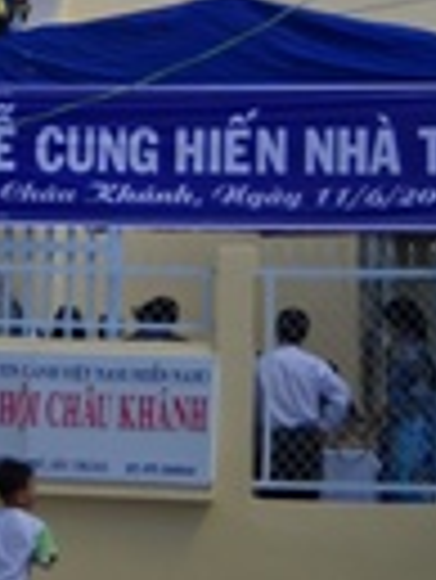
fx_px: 2381
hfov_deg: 10.2
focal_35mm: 142
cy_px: -400
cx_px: -130
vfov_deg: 12.8
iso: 64
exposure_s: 1/260
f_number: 5.5
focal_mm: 6.72
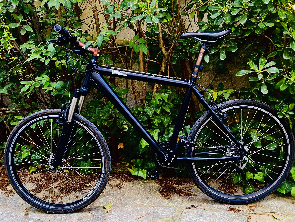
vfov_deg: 53.1
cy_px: 111
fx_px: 222
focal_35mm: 26
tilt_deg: -12.5
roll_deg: +3.2
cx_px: 148
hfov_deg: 67.3
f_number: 1.8
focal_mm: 4.25
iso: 125
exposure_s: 1/60
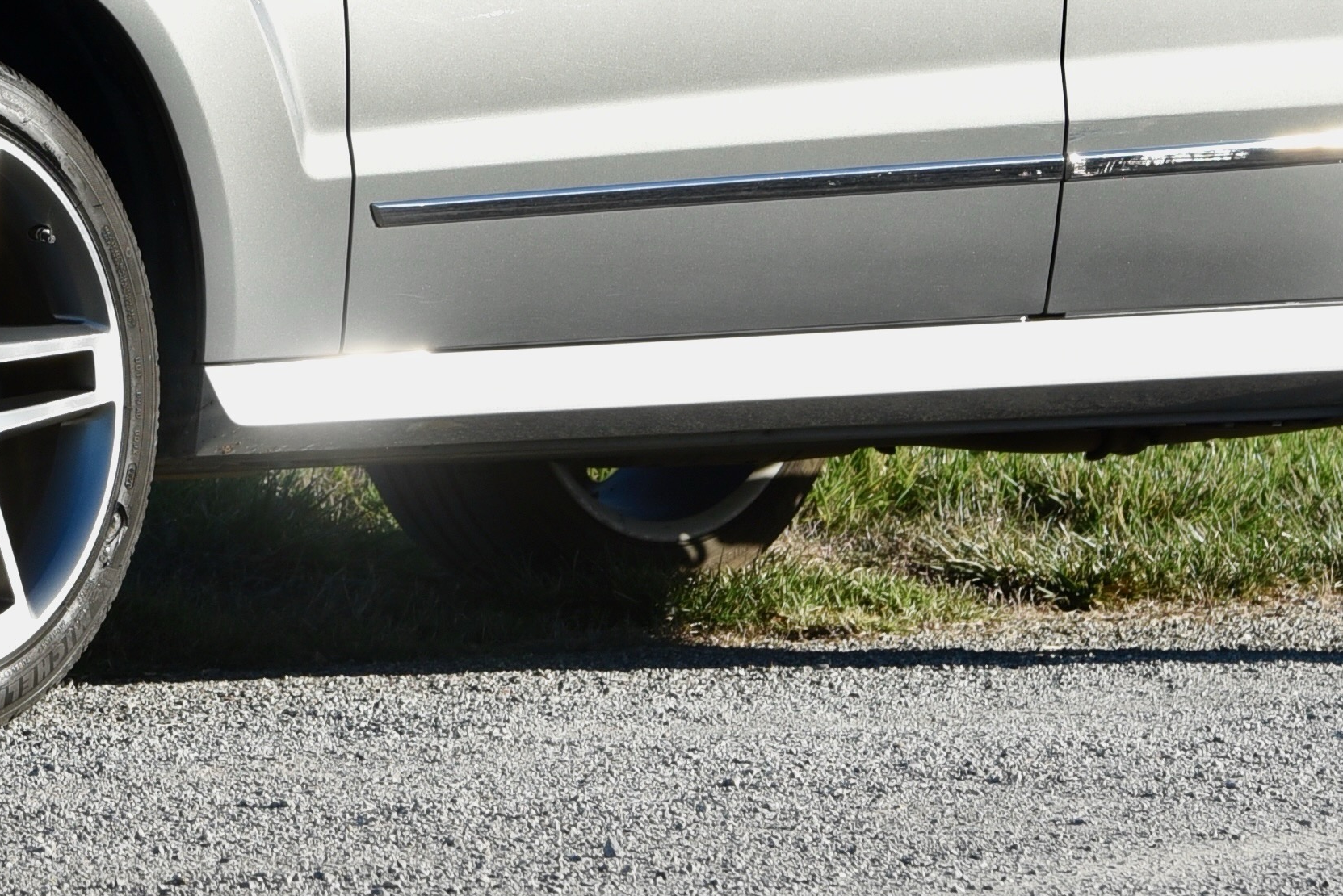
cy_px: -226
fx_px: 13770
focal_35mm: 369
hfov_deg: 5.6
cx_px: 2
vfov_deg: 3.7
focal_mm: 102
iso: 200
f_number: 9
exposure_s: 1/320
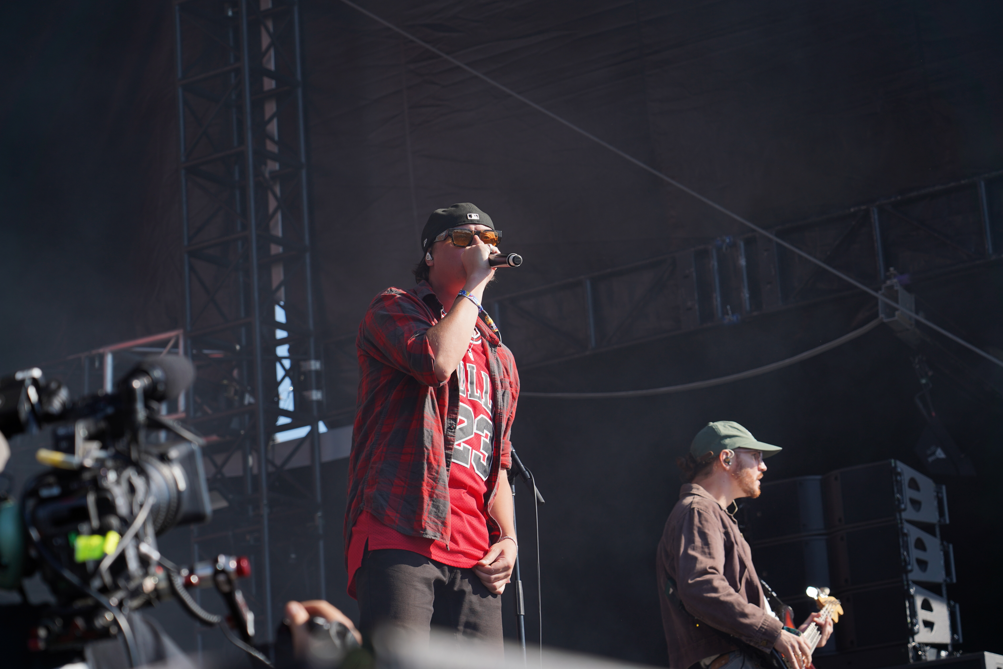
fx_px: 2925
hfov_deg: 19.5
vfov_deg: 13.0
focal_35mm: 105
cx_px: 502
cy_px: 334
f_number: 6.3
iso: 100
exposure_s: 1/320
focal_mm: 105
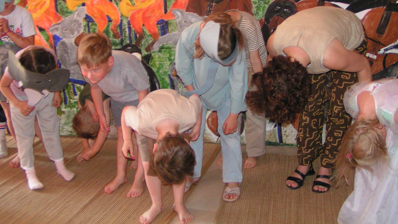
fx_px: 507
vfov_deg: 24.6
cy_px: 54
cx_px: 213
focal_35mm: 48
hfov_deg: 42.9
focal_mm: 5.8
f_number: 2.8
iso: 200
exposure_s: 1/40
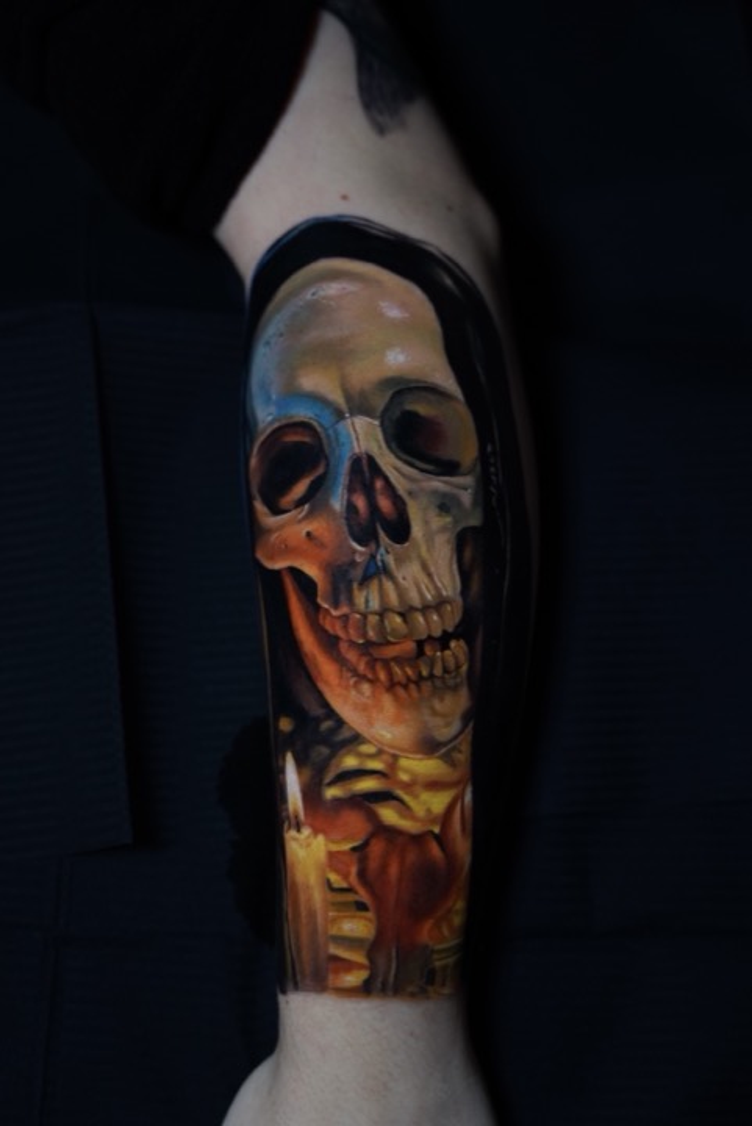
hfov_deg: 27.1
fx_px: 1561
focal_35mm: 50
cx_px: 376
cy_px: 563
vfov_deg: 39.7
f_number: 2.8
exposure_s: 1/200
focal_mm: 49.9
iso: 1250
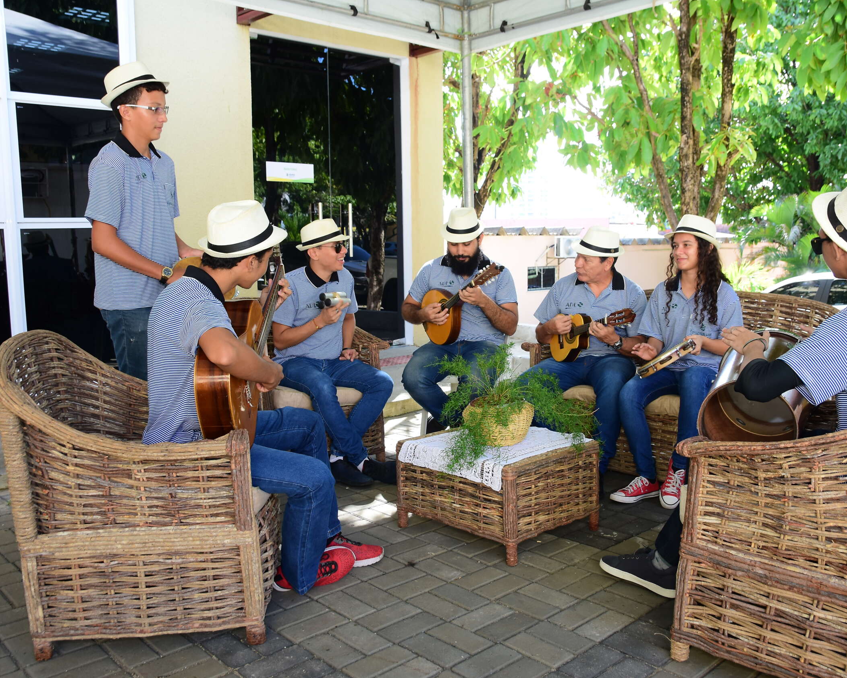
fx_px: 817
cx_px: 457
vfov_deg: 45.1
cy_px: 339
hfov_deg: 54.8
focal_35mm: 33
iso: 400
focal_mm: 19
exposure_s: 1/160
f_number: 5
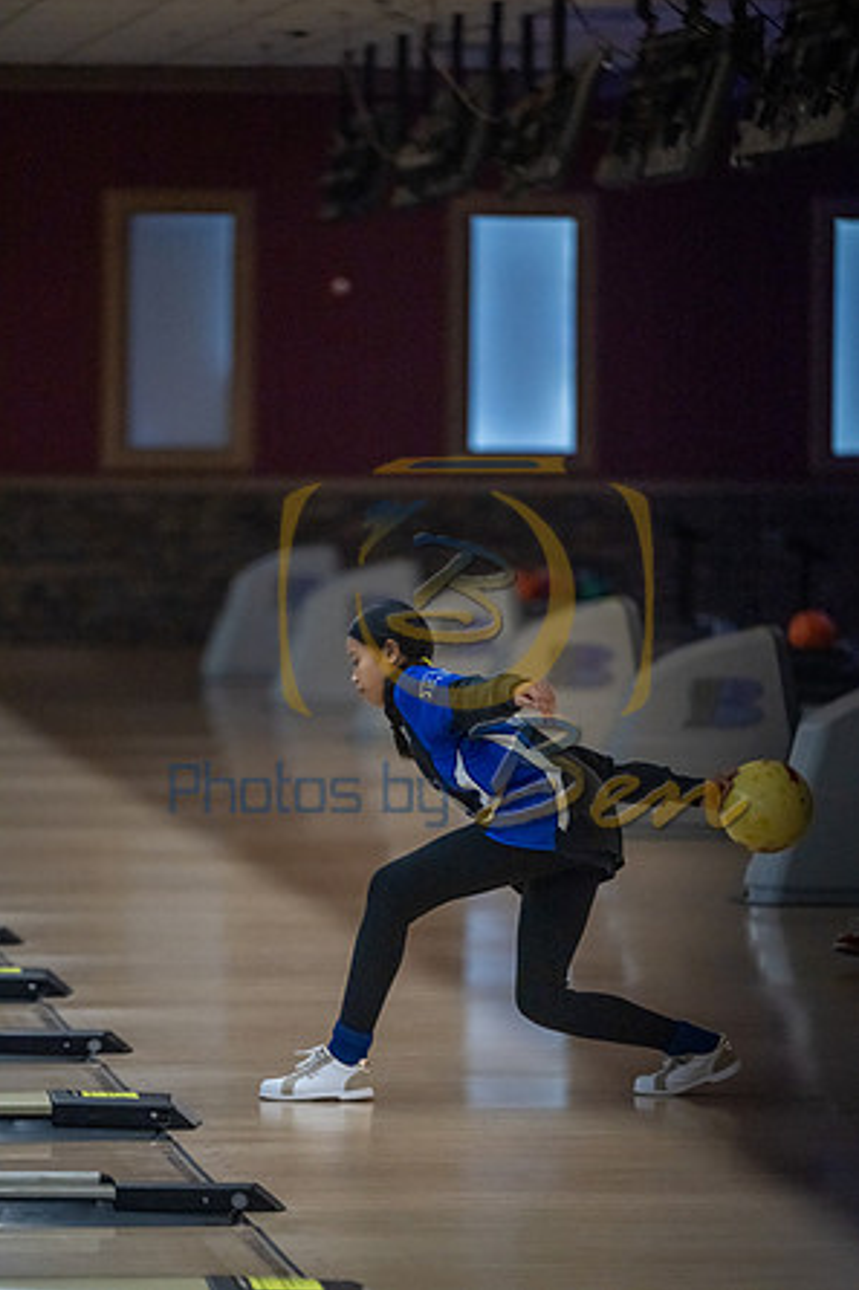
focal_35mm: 202
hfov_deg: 6.8
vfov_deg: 10.2
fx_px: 7235
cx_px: 431
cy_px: 642
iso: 4000
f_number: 2.8
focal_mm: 200
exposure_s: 1/1000
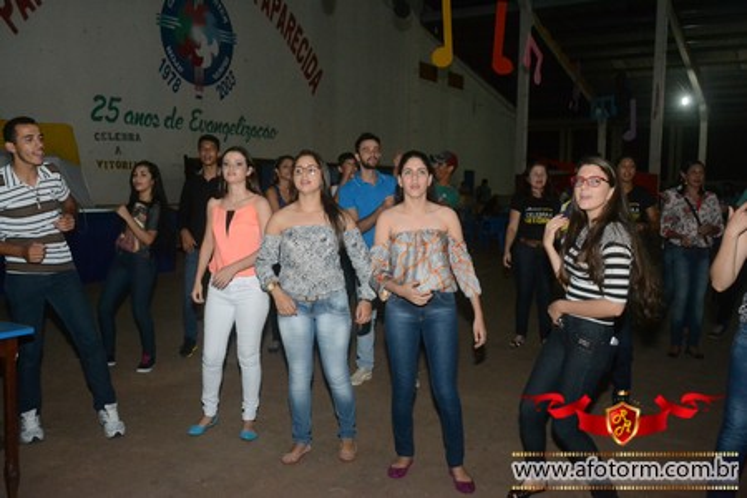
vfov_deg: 40.0
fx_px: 685
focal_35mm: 33
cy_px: 249
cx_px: 374
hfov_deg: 57.2
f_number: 3.8
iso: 3200
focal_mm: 22
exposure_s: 1/160
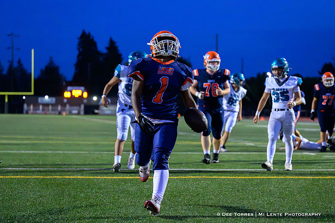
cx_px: 166
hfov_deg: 24.3
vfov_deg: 16.4
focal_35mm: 83
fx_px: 777
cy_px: 112
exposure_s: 1/1250
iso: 25600
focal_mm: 70
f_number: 2.8
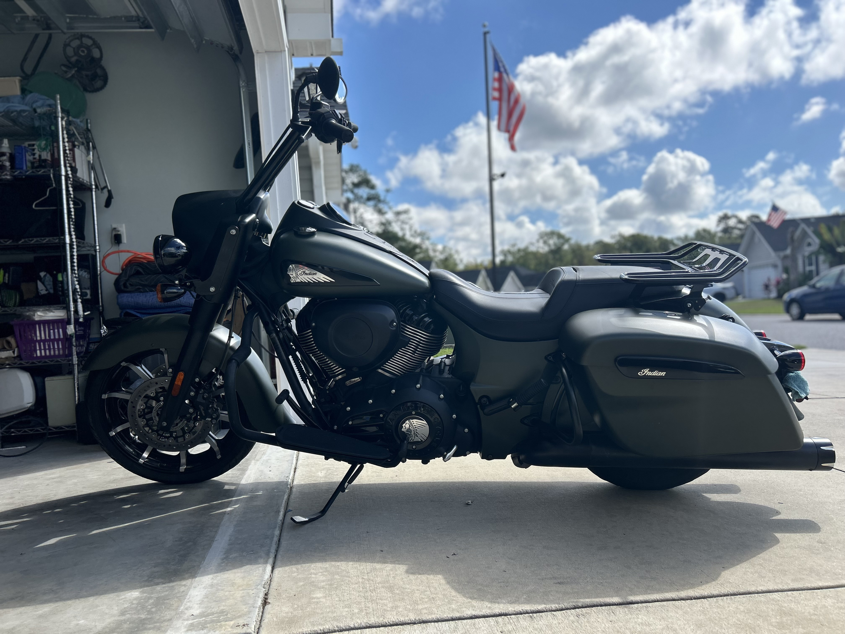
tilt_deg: -1.4
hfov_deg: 67.3
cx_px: 422
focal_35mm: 26
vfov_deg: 53.1
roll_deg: +4.6
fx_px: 635
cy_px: 317
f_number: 1.5
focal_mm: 5.7
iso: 50
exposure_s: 1/4274
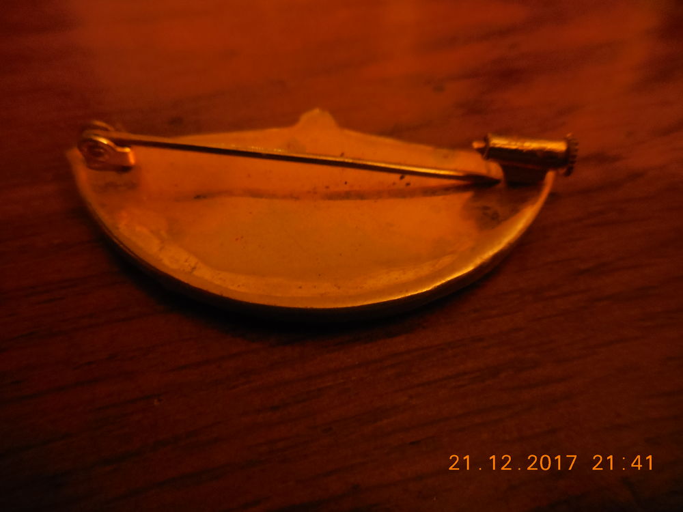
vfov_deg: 54.9
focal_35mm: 25
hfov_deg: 69.4
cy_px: 256
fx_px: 493
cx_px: 342
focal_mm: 4.5
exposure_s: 1/15
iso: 560
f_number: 3.7
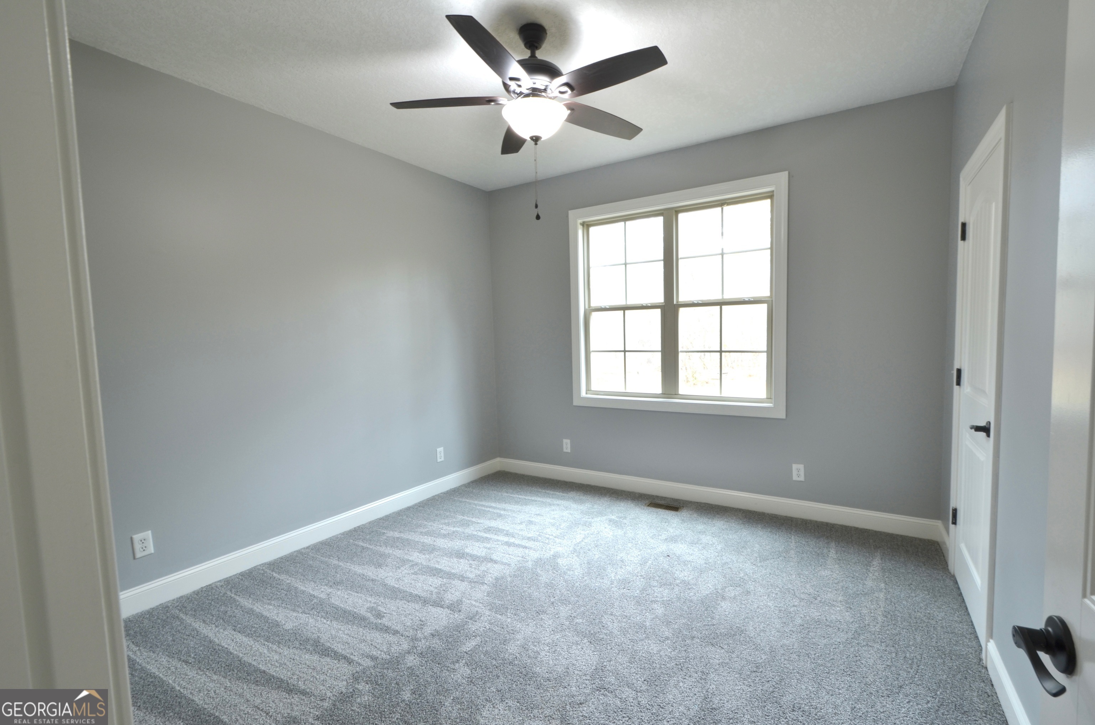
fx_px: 455
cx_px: 548
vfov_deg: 77.1
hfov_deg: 100.5
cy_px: 362
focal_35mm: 15
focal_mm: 10
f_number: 9
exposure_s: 1/3
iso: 200
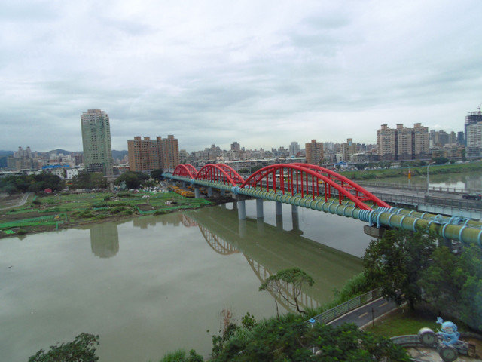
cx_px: 241
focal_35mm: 22
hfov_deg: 76.4
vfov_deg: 61.1
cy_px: 181
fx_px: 306
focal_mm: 4
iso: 100
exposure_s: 1/1000
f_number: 3
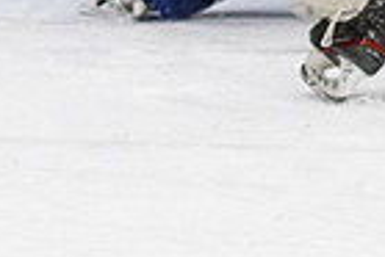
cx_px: 756
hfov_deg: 2.5
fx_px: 8853
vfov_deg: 1.7
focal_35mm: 827
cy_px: -216
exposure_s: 1/640
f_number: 2.8
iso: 1100
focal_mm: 85
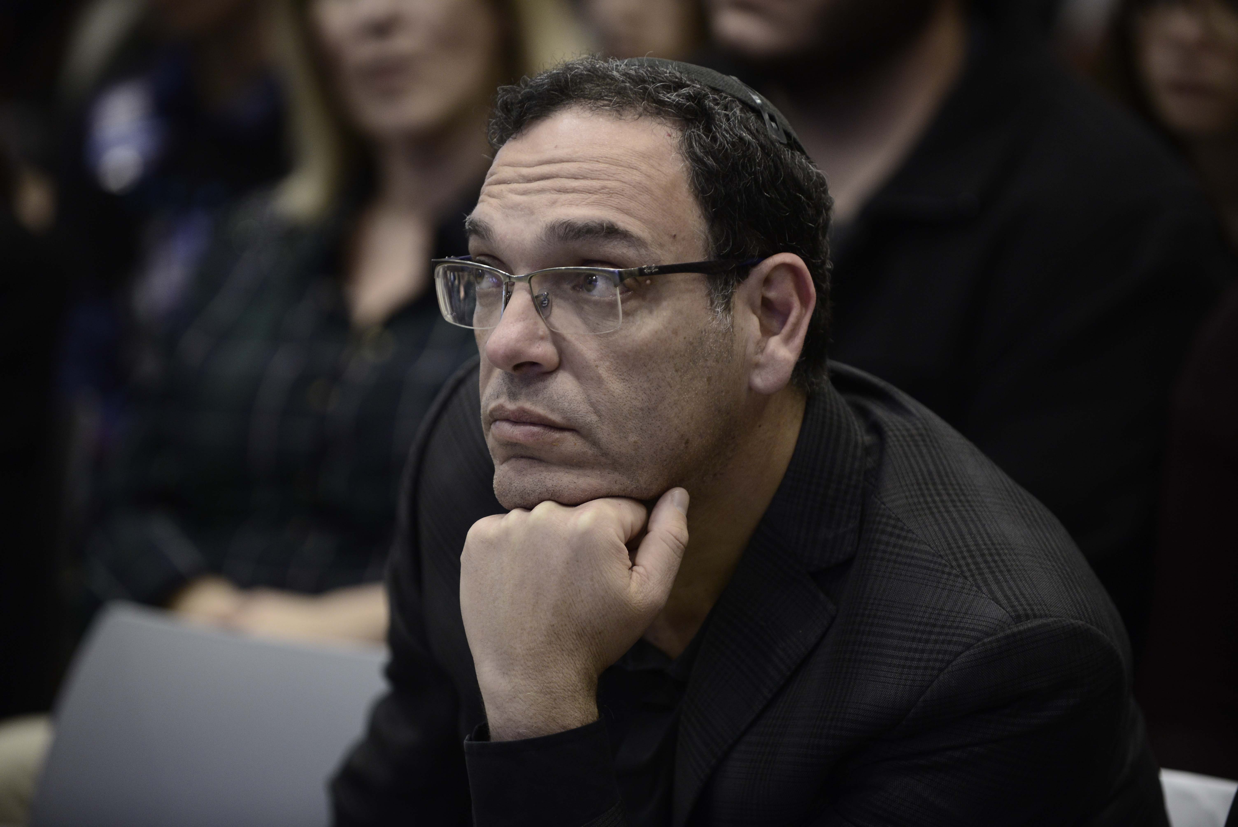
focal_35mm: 180
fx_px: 6192
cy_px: 414
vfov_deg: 7.6
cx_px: 619
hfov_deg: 11.4
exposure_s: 1/100
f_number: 2.8
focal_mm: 180
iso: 1600
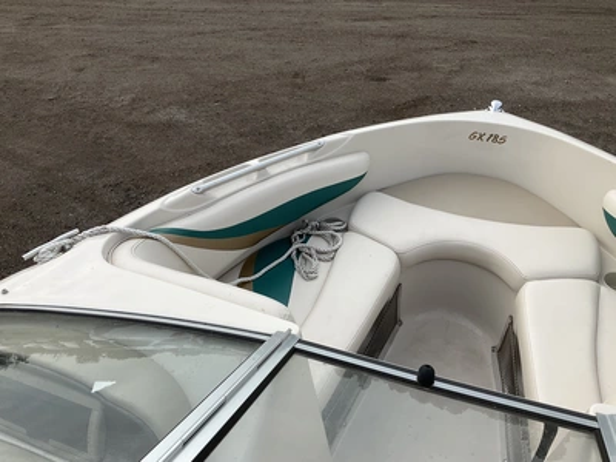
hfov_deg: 61.7
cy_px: 231
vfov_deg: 48.2
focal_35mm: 29
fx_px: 516
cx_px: 308
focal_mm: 3
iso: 25
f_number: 1.8
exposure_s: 1/1577
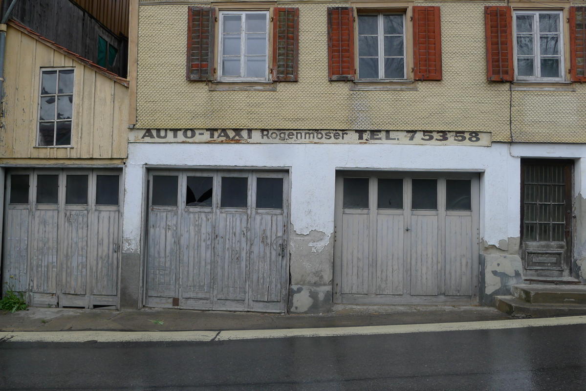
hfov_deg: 58.7
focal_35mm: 32
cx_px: 293
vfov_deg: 41.1
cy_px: 196
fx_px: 521
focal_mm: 6.8
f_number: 2.5
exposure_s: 1/100
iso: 80
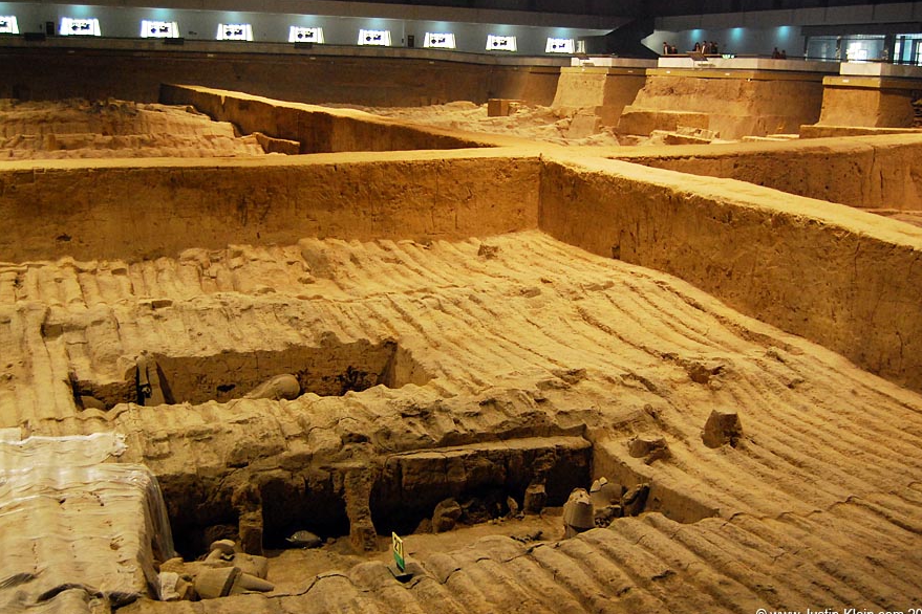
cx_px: 472
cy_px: 312
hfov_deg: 48.5
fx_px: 1024
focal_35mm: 40
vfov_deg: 33.4
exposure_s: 1/15
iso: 1400
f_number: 4
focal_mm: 26
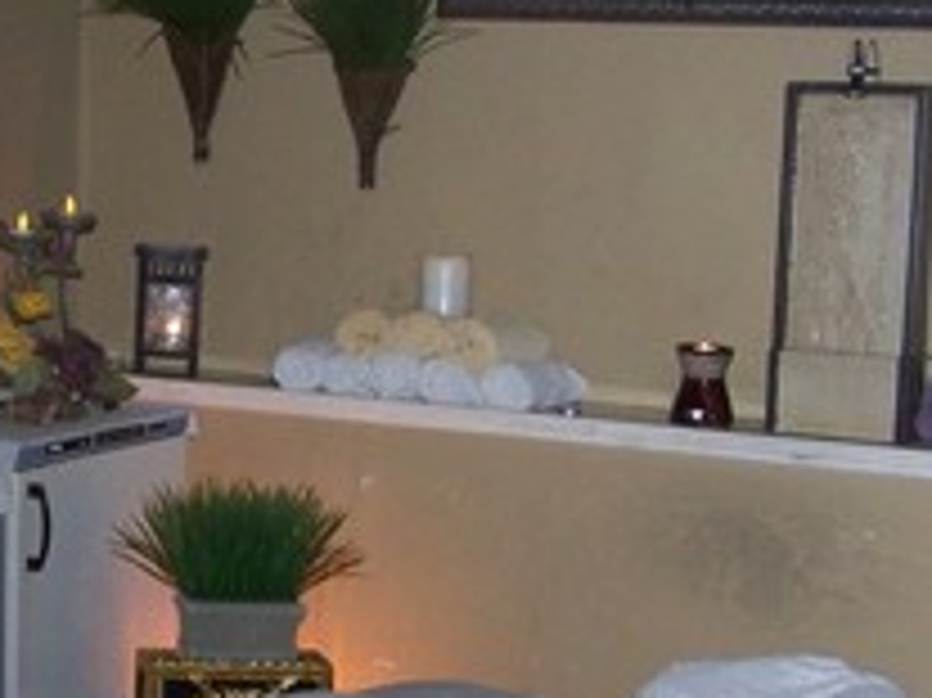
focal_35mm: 91
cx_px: 182
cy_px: 448
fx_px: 2449
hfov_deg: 21.3
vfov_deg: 16.2
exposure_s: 1/30
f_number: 2.8
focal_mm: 6.3
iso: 200
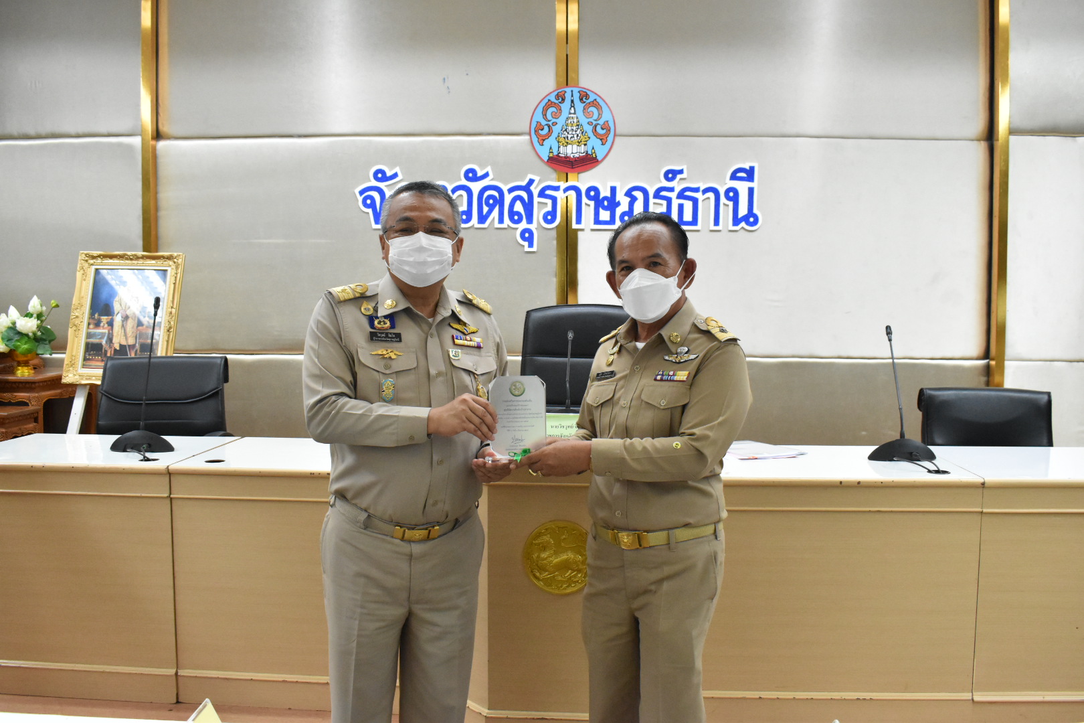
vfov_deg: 41.7
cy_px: 362
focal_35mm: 32
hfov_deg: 59.5
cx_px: 542
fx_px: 948
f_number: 5.6
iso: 4000
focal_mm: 21
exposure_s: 1/160
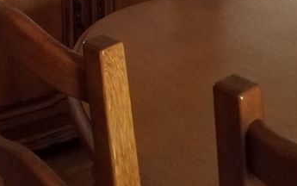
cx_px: 78
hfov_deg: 24.7
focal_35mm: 83
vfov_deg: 14.4
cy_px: -117
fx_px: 672
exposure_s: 1/17
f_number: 1.9
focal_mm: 3.6
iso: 400
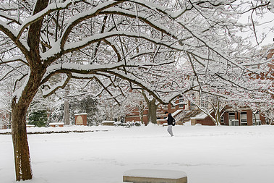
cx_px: 153
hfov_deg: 40.3
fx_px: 373
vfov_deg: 27.5
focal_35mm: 49
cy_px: 98
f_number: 3.5
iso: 250
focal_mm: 32
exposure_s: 1/400
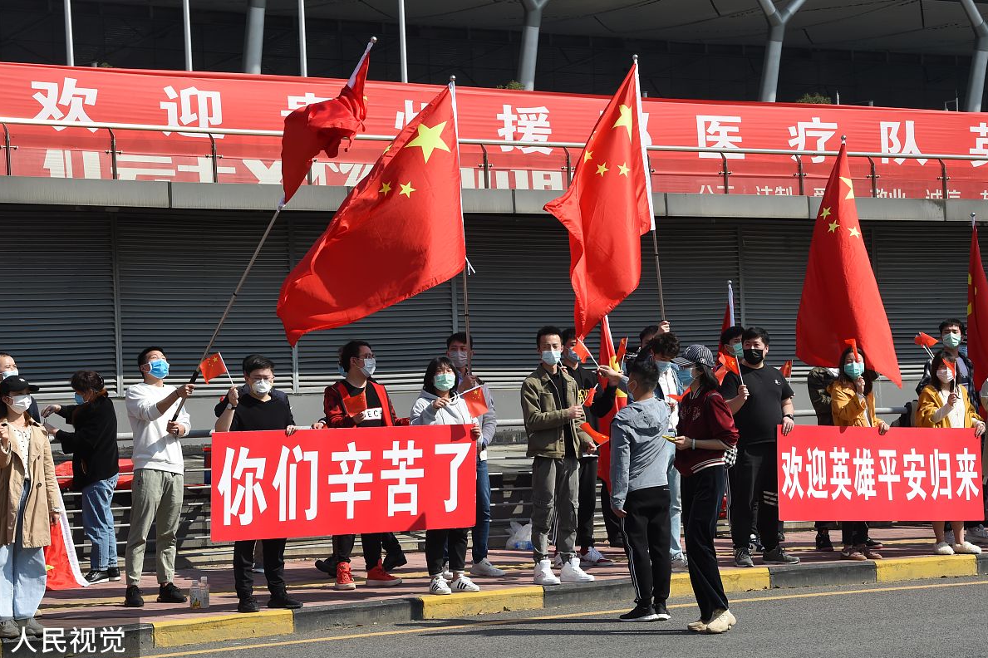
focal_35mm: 111
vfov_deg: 12.3
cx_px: 496
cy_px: 331
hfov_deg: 18.4
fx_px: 3045
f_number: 16
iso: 1600
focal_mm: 110
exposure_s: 1/1000
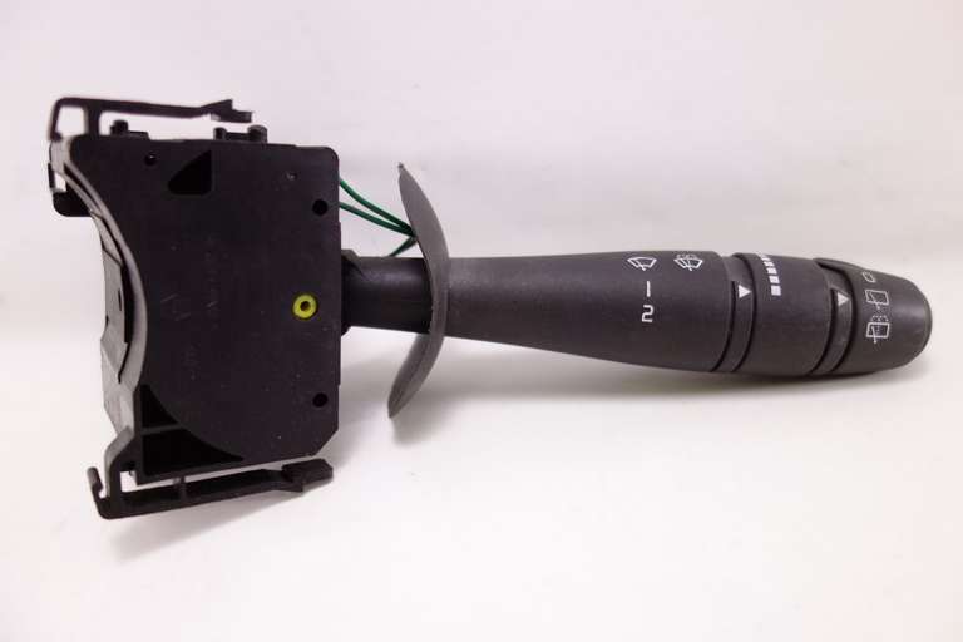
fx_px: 749
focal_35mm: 28
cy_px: 321
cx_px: 482
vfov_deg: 46.4
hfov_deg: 65.5
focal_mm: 10.4
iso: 125
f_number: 2
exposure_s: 1/100
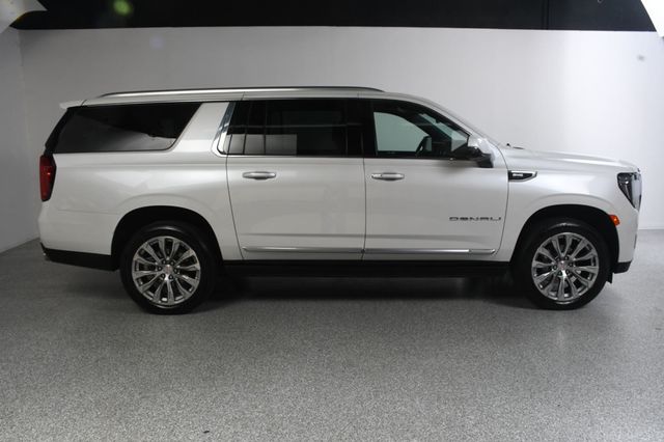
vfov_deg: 43.6
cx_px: 332
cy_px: 221
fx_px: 553
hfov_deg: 62.0
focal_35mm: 30
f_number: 13
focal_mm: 20
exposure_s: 1/160
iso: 100
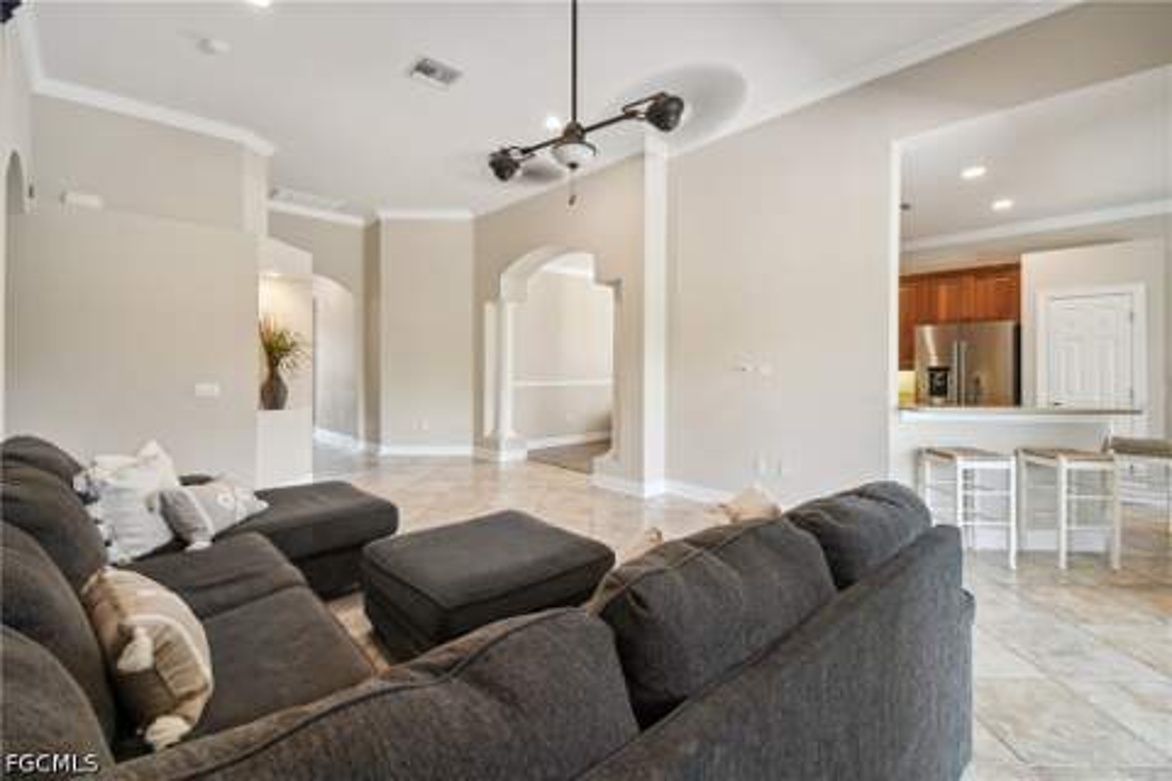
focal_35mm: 15
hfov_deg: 100.4
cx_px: 586
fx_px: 488
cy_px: 390
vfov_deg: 77.3
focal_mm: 10
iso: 100
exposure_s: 1/4
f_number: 7.1
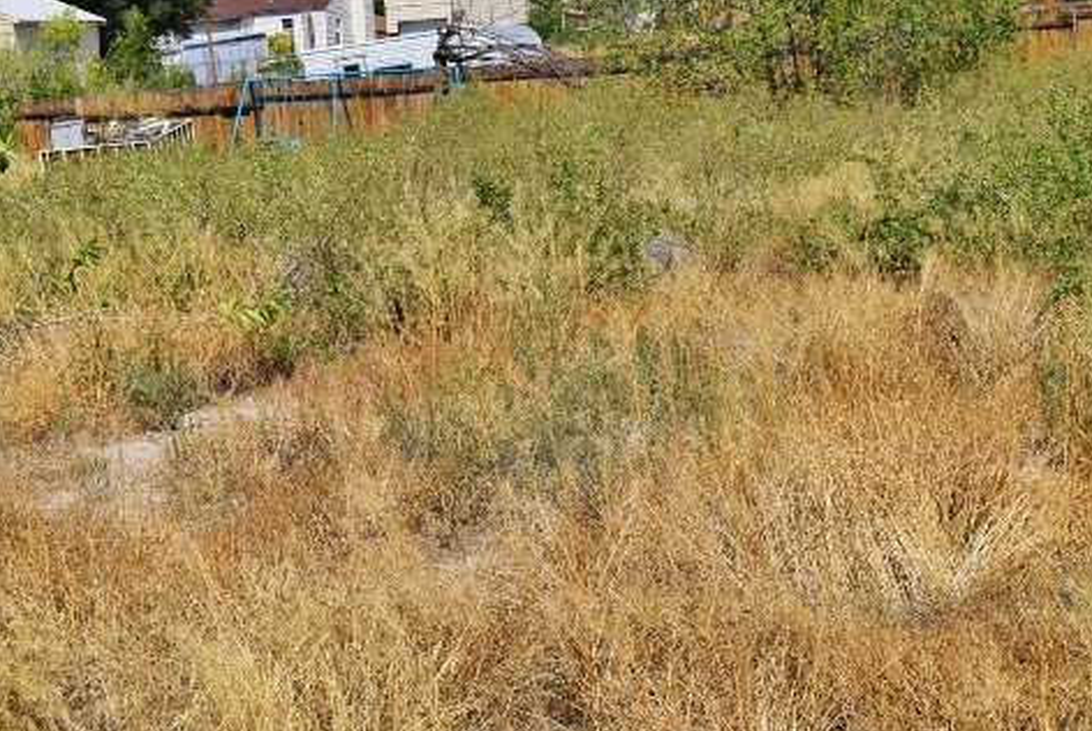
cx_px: 625
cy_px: 300
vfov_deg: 17.3
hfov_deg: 25.7
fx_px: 2395
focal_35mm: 79
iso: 200
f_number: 11
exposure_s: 1/500
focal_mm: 31
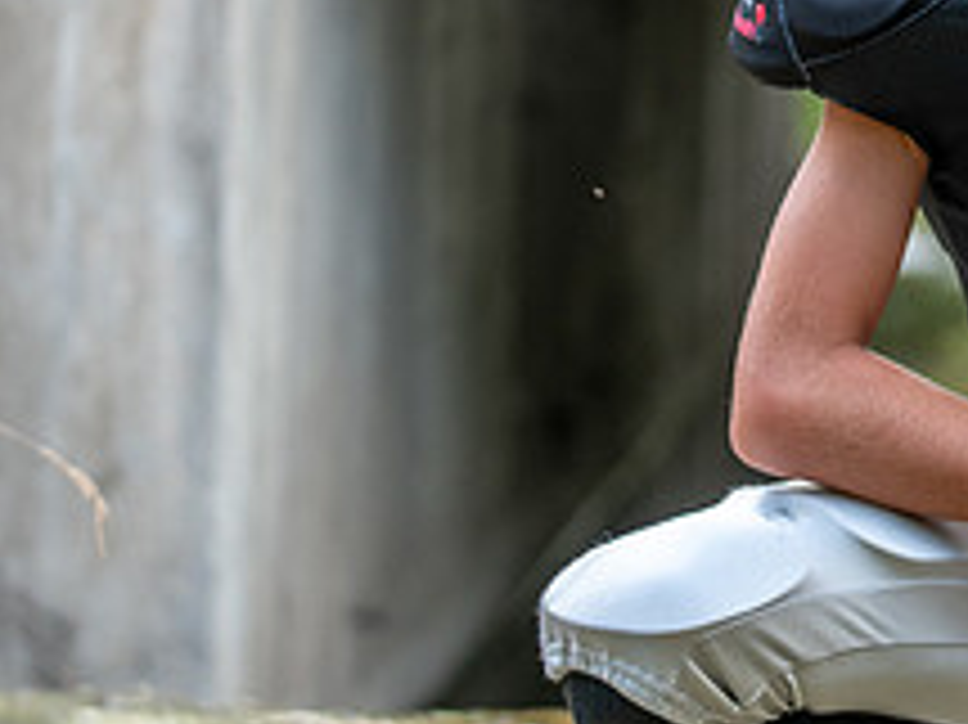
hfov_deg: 9.6
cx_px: 1180
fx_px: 5701
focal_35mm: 204
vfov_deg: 7.3
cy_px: 36
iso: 500
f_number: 2.8
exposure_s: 1/320
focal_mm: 70
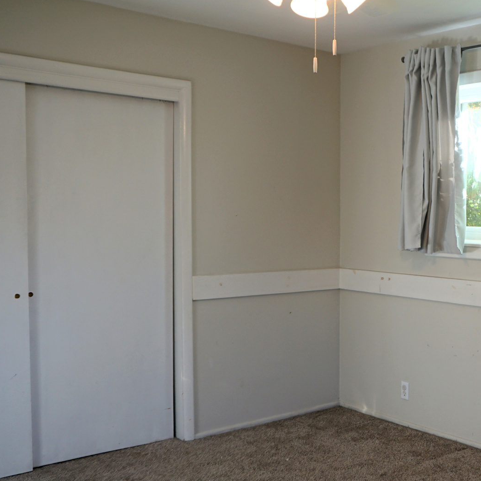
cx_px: 388
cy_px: 258
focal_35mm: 40
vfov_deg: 41.8
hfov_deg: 40.1
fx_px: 629
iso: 125
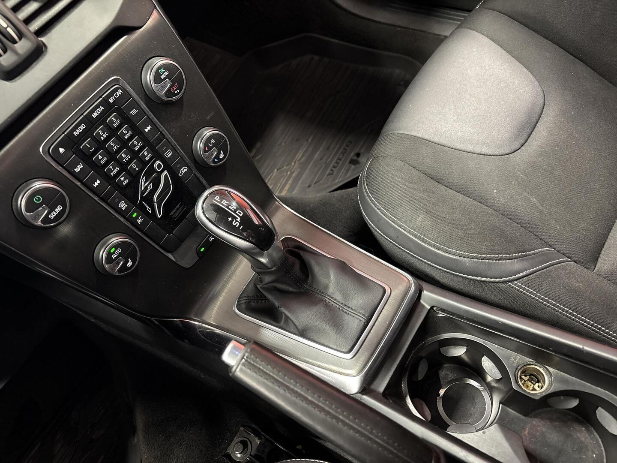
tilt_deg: -57.0
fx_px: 463
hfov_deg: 67.3
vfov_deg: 53.1
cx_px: 308
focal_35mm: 26
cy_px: 232
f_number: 1.6
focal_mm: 5.96
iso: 500
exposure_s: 1/27
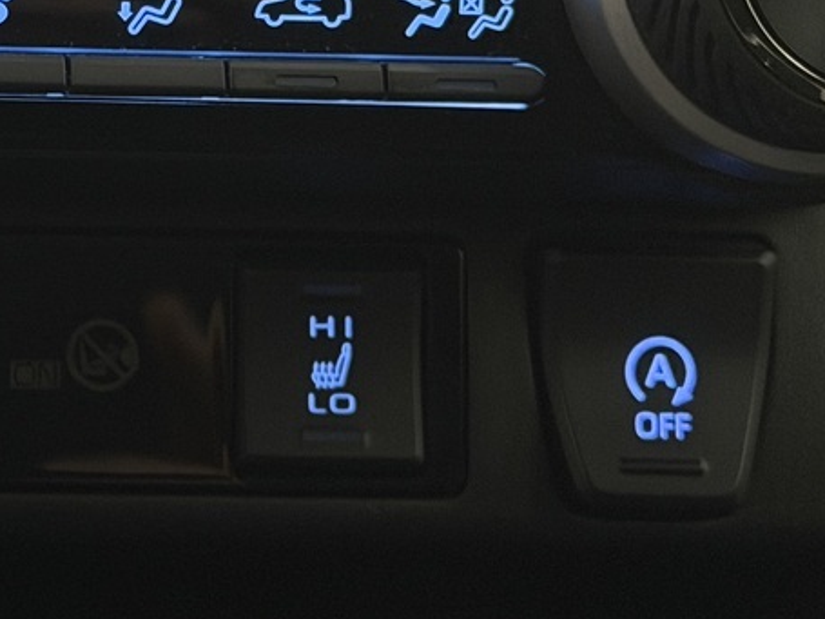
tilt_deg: -13.6
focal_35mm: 152
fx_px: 3622
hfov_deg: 12.7
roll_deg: -2.0
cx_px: -118
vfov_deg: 9.7
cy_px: 20
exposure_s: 1/33
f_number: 1.78
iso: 500
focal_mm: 6.76
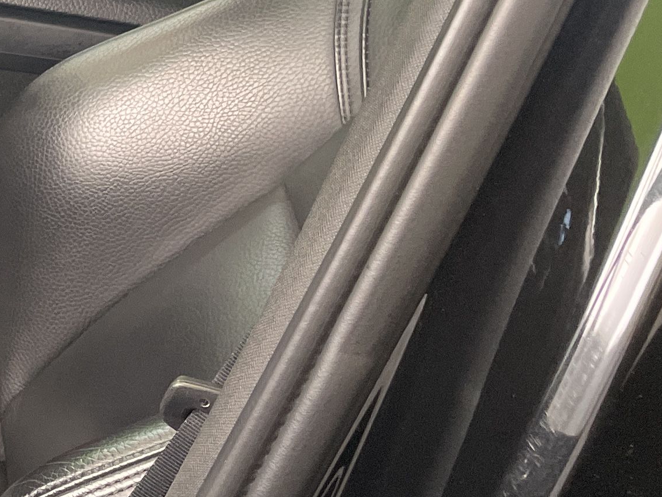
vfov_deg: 15.6
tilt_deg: -22.4
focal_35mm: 92
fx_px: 1760
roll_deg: -3.2
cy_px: -52
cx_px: -478
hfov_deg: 17.7
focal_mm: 4.2
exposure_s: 1/100
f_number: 1.6
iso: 100
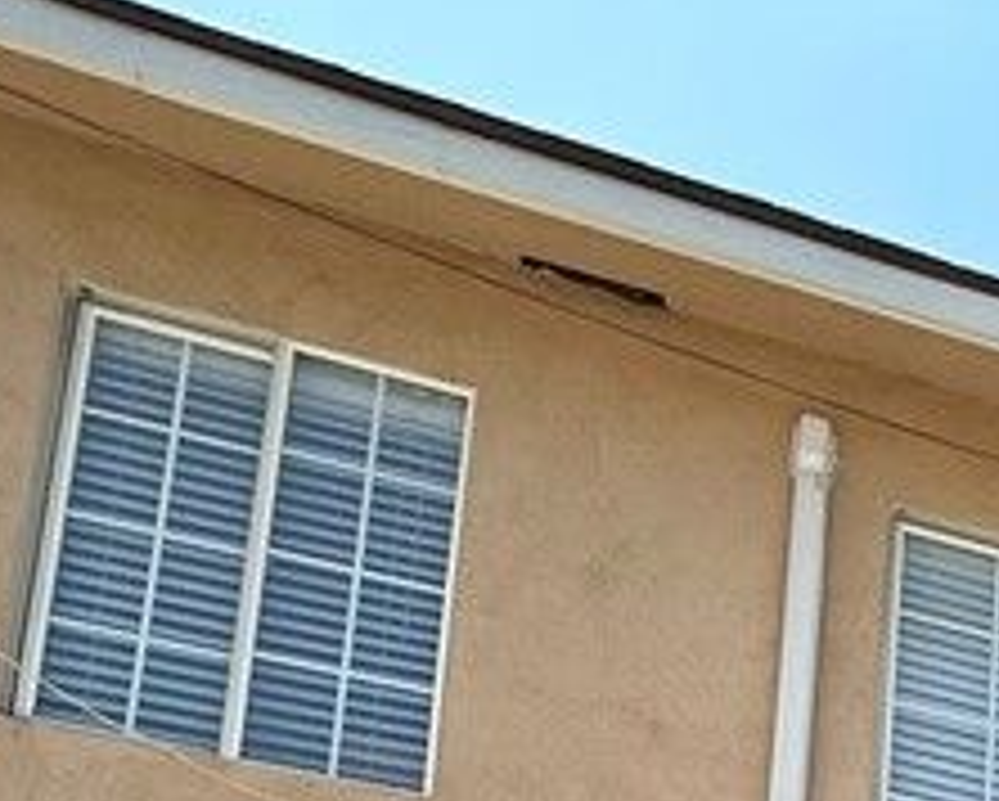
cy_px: 1485
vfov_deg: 18.4
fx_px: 1864
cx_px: 1521
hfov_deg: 23.6
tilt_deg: +13.4
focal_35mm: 63
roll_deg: +1.8
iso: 40
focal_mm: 2.22
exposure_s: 1/790
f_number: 2.2
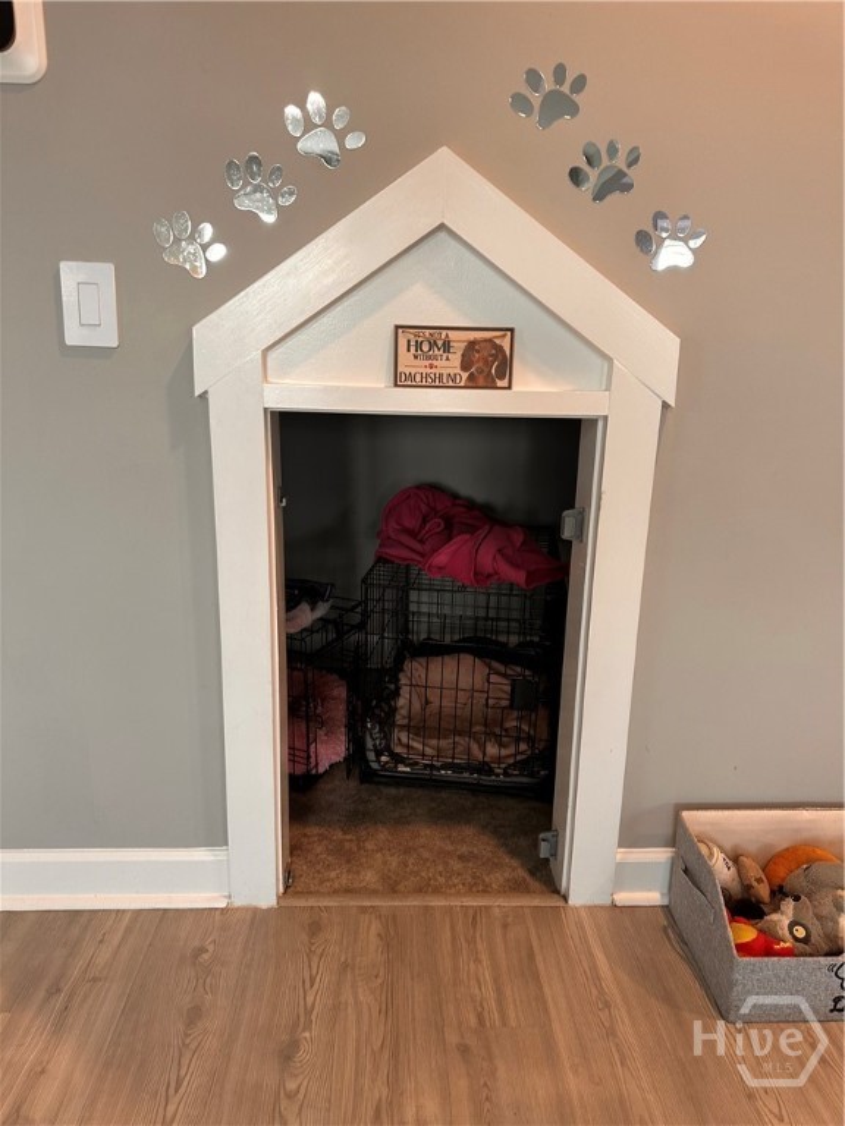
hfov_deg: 56.8
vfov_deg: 71.6
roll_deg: -3.3
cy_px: 563
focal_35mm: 24
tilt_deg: -14.0
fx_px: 781
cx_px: 422
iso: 160
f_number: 1.78
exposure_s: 1/60
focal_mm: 6.86
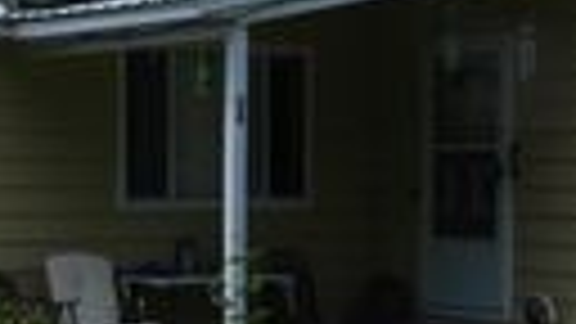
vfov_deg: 11.4
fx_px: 1619
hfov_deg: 19.6
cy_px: 205
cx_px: 4
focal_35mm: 106
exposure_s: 1/1000
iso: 80
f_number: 3.1
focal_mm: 4.5
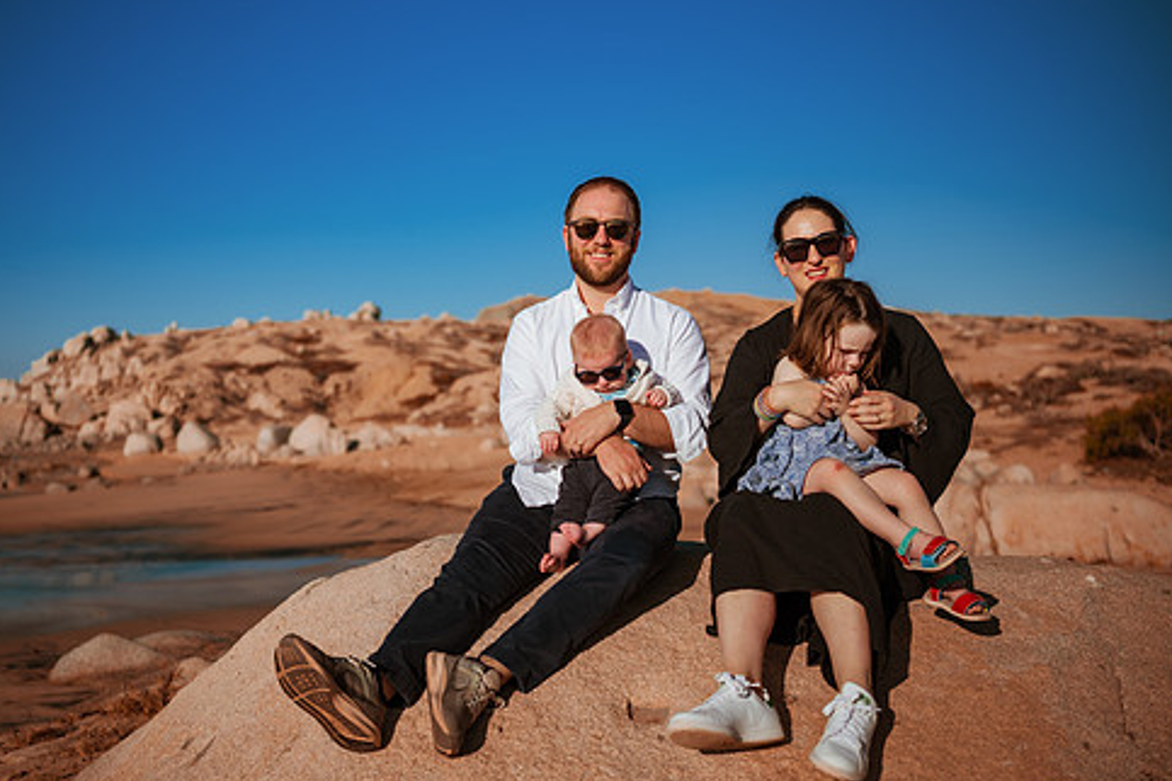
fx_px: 1367
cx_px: 473
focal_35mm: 42
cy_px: 421
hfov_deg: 46.2
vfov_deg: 31.9
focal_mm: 35
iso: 50
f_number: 2
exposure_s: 1/8000
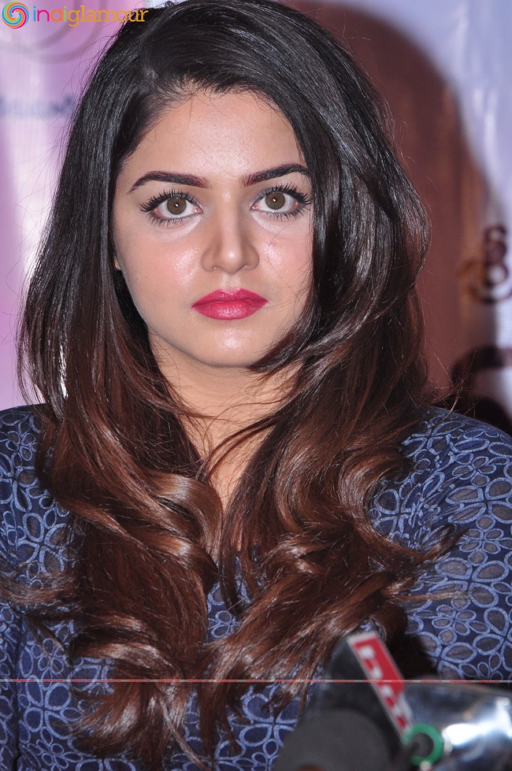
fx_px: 6740
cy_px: 386
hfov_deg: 4.4
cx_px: 256
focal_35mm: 315
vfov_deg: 6.6
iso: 500
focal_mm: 210
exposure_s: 1/125
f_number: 10
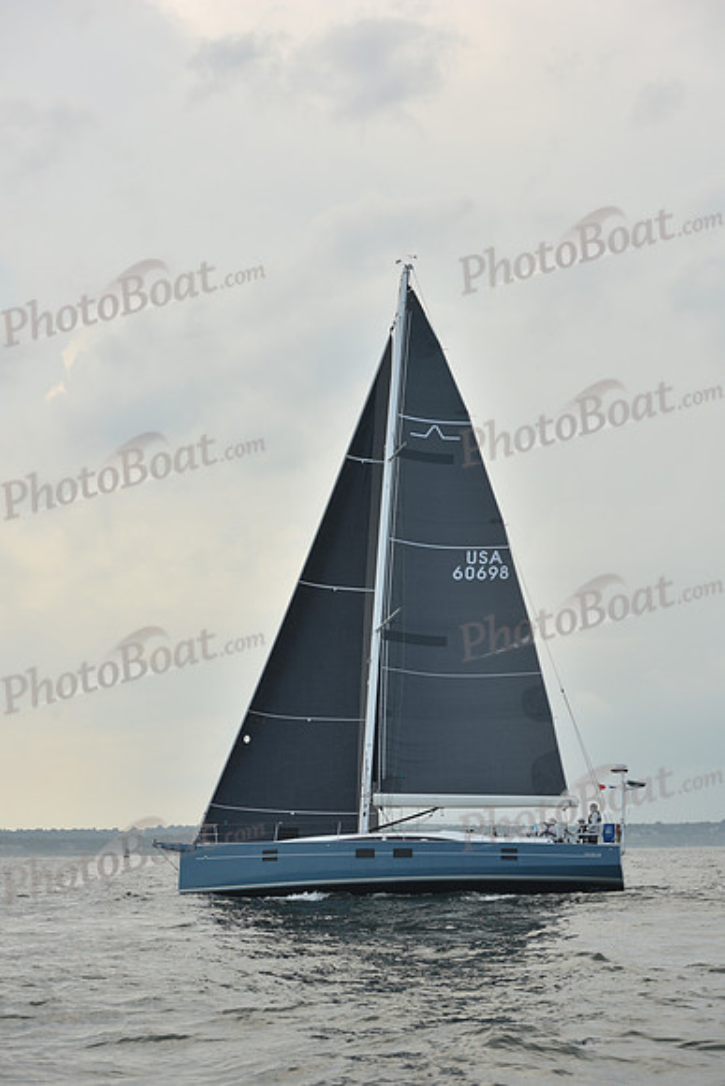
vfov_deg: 26.0
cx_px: 362
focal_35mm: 78
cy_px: 543
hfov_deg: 17.5
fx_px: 2355
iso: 250
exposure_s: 1/800
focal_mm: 78
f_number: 6.3
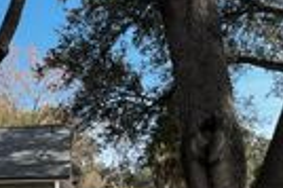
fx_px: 793
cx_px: -133
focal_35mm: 101
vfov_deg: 13.4
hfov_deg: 18.2
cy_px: 168
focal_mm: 5.1
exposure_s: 1/1558
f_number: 1.6
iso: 50
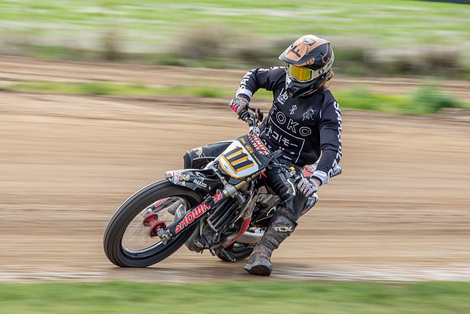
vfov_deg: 4.2
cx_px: 212
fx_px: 4241
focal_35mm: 325
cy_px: 154
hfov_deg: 6.3
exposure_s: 1/100
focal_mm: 185
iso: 160
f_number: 11
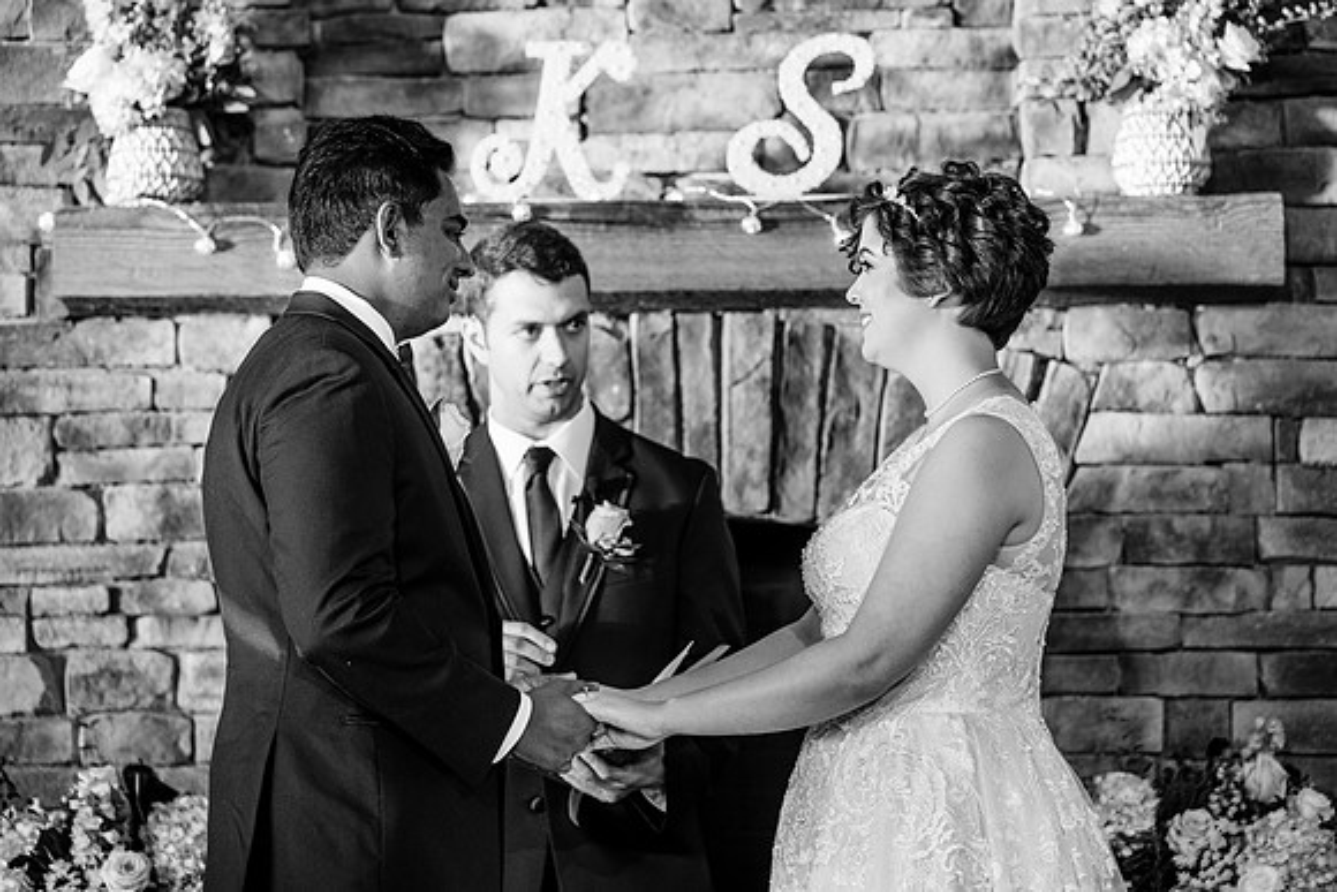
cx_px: 668
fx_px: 4458
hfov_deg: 17.1
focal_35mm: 120
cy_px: 446
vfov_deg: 11.4
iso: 1000
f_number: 4
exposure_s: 1/200
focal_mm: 120
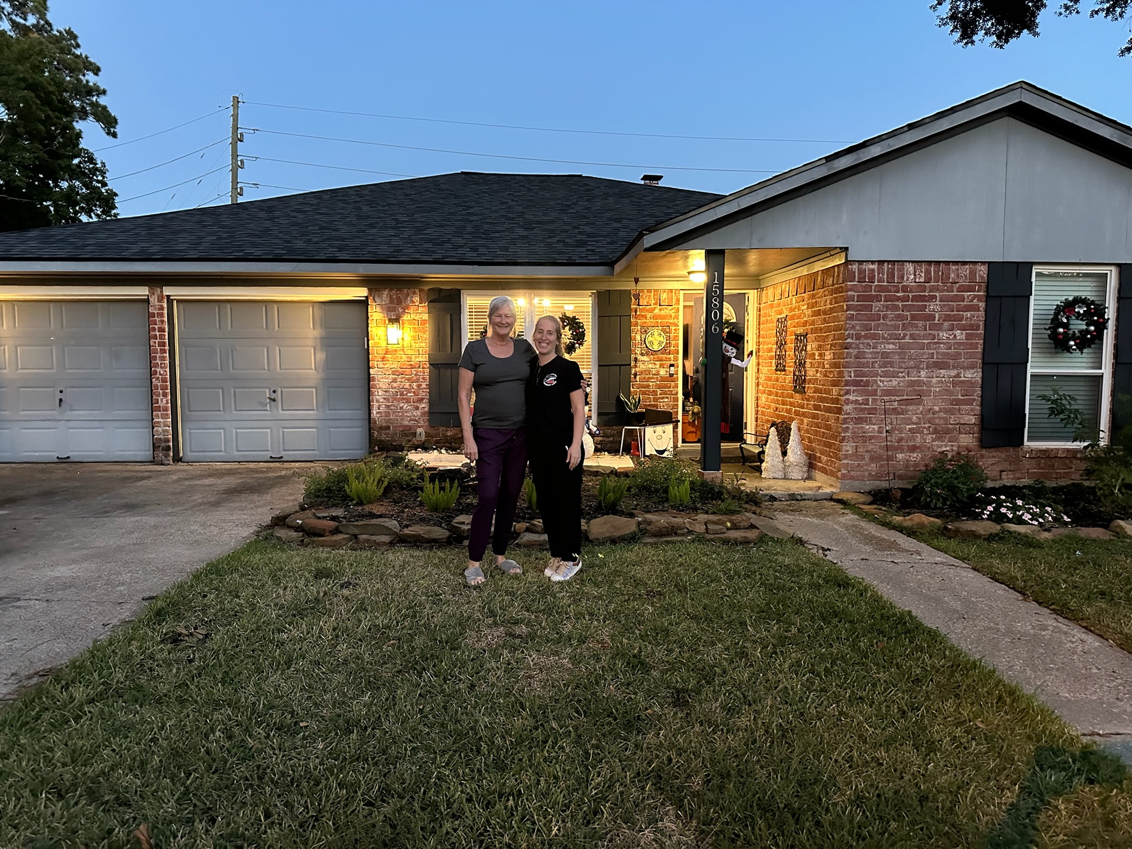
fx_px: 785
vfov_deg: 56.8
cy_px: 424
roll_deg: +0.1
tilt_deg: -4.3
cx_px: 566
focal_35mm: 24
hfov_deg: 71.6
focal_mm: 6.86
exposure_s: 1/30
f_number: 1.78
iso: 800
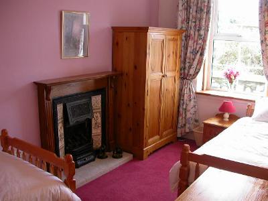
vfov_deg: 37.7
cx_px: 134
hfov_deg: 49.0
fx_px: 294
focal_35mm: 38
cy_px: 100
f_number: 2.6
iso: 100
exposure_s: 1/43.1
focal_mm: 7.85
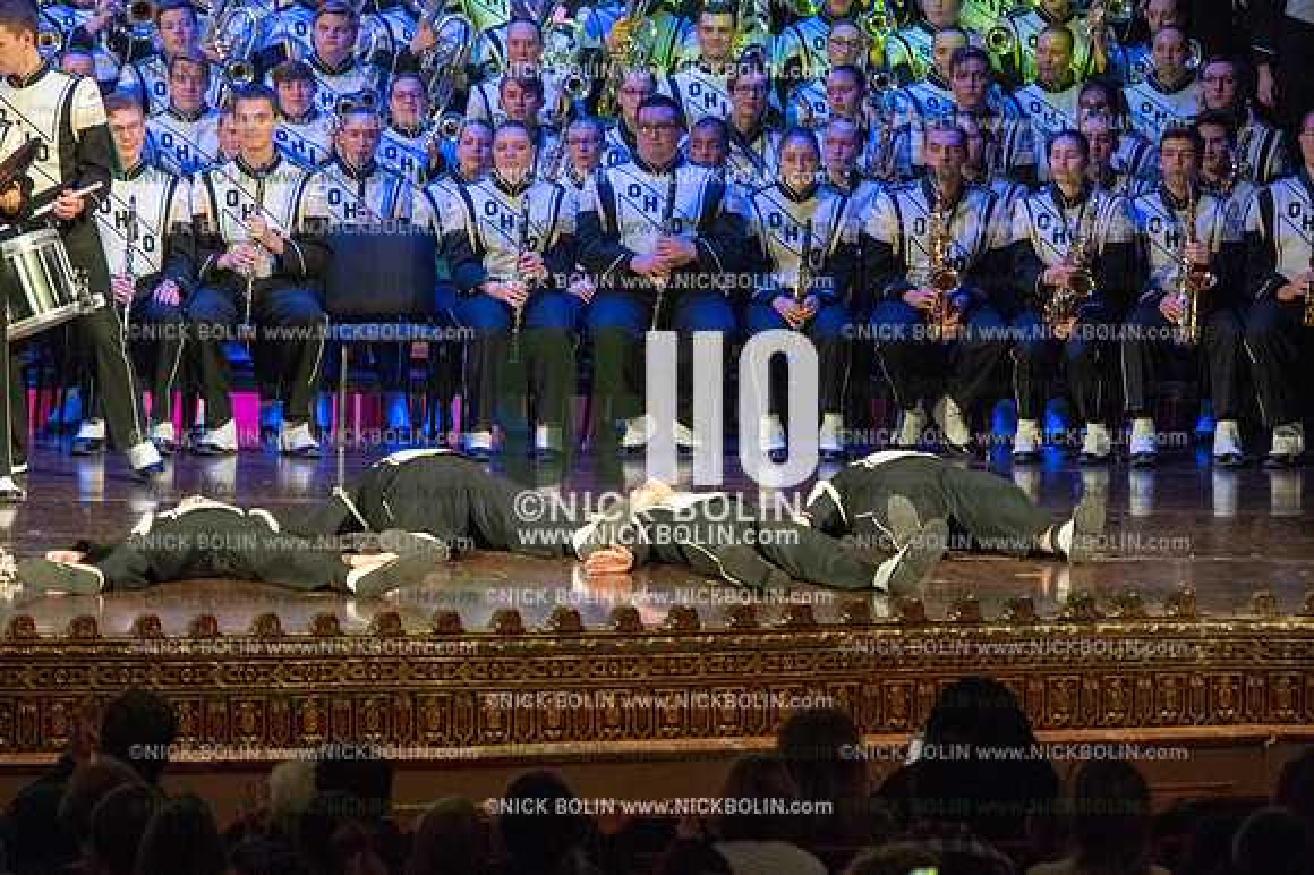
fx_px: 8755
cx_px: 657
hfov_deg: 8.6
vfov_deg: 5.7
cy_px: 438
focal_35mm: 240
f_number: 5.6
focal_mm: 240
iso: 8000
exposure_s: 1/200
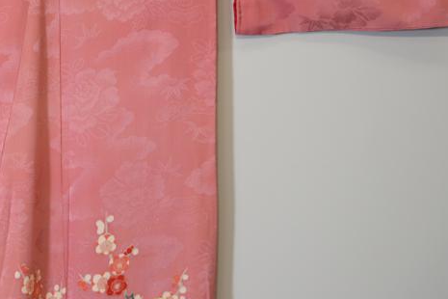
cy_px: -24
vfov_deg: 7.2
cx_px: 12
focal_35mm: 189
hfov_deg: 10.8
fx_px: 2352
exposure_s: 1/100
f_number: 4
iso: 500
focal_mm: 81
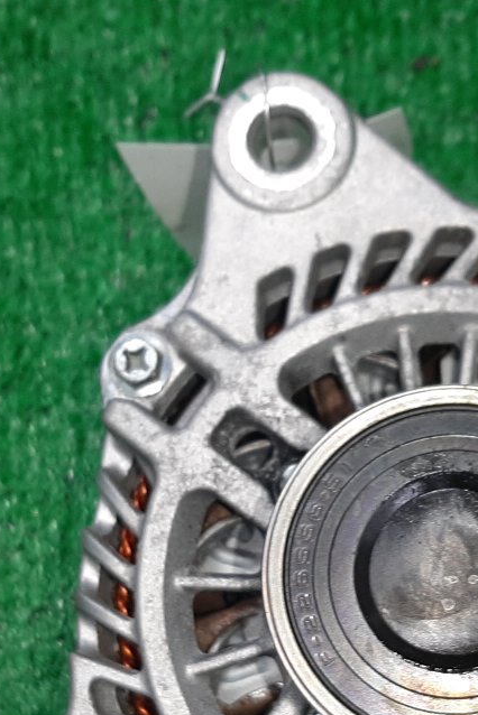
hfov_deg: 22.3
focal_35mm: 61
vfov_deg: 31.9
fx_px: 1214
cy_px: 578
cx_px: 272
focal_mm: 3.93
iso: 69
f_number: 1.7
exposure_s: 1/50
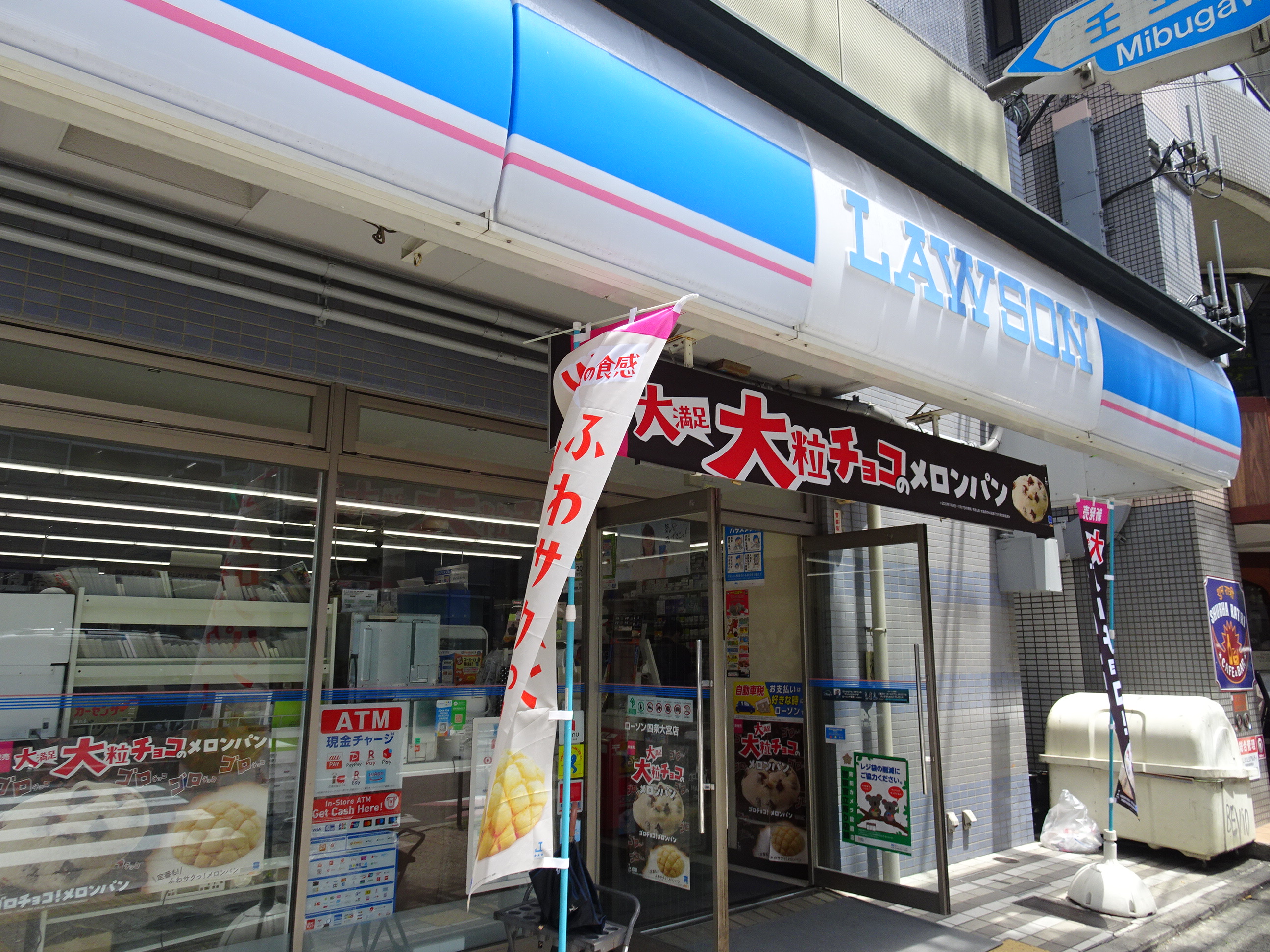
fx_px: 881
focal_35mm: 24
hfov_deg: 71.6
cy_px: 476
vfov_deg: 56.8
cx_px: 635
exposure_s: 1/320
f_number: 3.5
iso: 80
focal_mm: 4.1
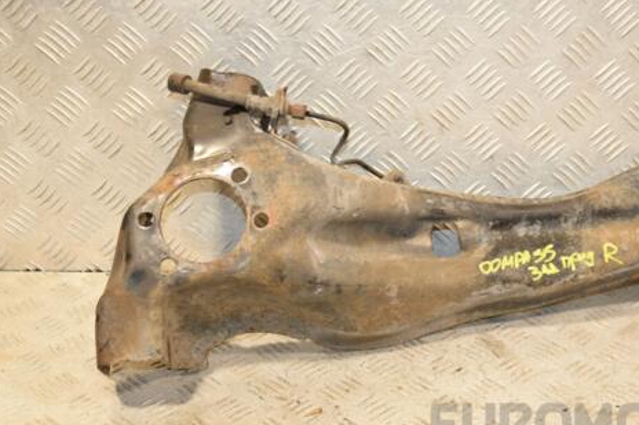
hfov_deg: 30.4
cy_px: 241
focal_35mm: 66
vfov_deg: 20.6
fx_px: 1171
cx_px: 405
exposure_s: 1/200
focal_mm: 34
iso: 800
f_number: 5.6
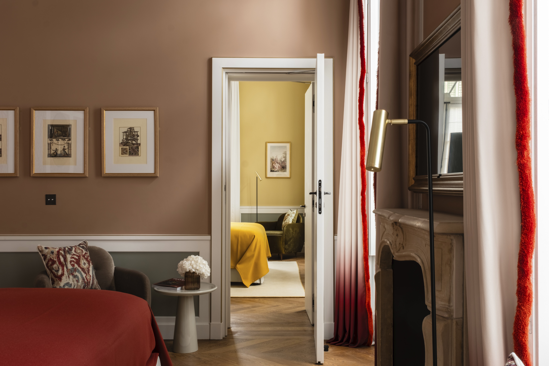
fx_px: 564
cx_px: 274
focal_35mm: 37
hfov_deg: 51.9
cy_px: 183
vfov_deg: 35.9
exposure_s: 1/10
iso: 200
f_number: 13
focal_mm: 24.7
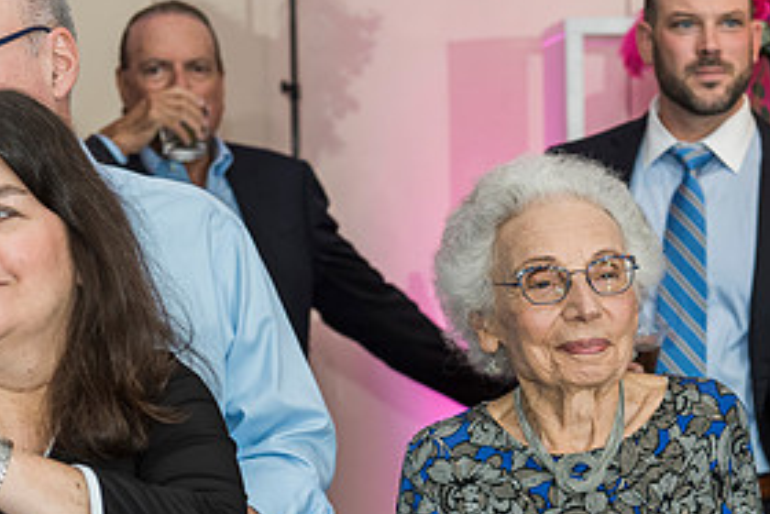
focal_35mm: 116
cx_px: 594
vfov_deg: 11.8
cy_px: 449
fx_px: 2482
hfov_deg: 17.5
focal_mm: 56
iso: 1000
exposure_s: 1/100
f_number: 4
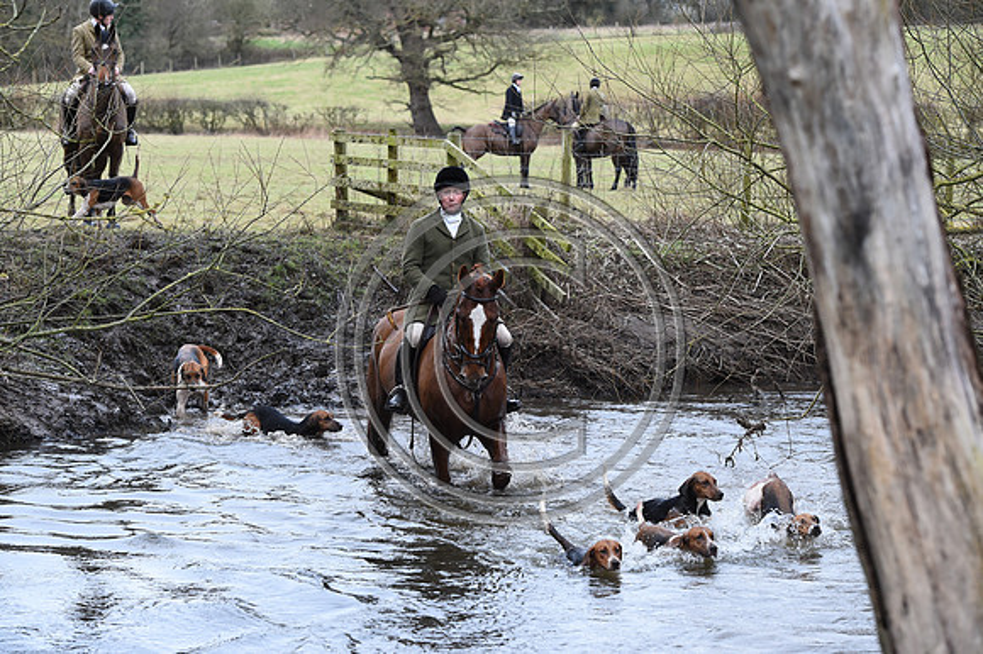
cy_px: 327
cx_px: 492
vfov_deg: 13.0
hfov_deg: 19.5
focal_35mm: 105
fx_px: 2865
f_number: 5.6
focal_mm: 105
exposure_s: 1/1250
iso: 2200
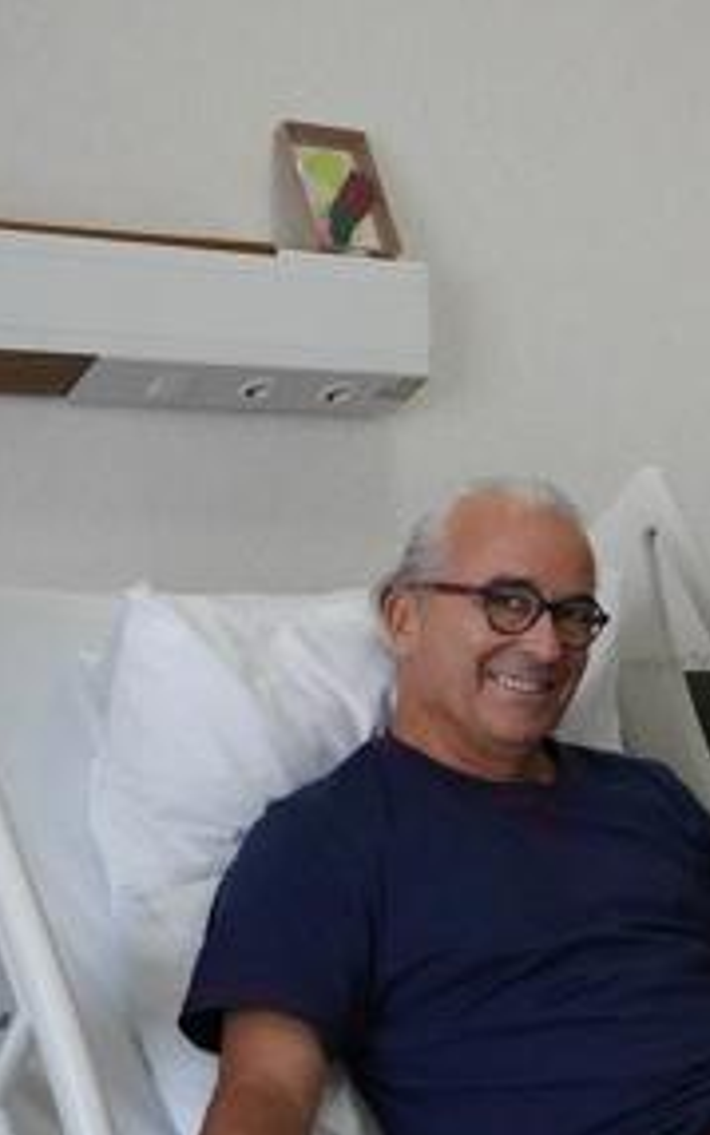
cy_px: 728
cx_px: 813
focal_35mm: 70
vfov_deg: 29.2
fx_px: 2165
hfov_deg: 17.9
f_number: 9
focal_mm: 34
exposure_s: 1/640
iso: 16000
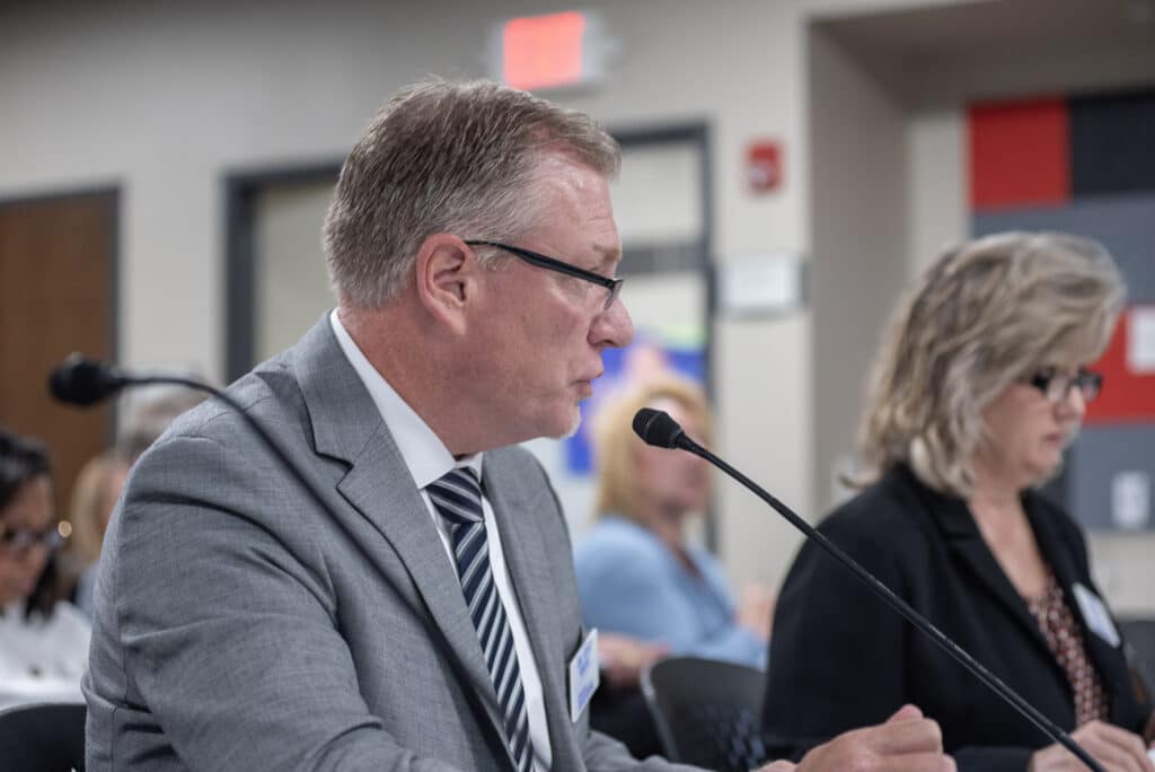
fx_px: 2568
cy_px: 386
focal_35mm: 80
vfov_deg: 17.1
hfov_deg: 25.3
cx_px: 578
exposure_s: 1/80
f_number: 4
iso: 800
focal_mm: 80
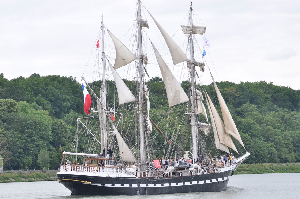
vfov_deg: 6.1
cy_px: 100
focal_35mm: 225
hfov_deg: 9.2
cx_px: 150
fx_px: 1873
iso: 200
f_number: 7.1
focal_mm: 150
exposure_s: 1/250
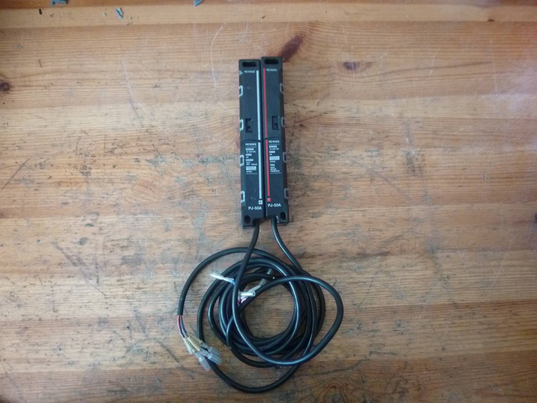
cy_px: 202
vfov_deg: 54.9
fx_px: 388
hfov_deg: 69.4
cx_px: 268
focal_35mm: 25
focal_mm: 4.5
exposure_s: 1/30
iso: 400
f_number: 3.1
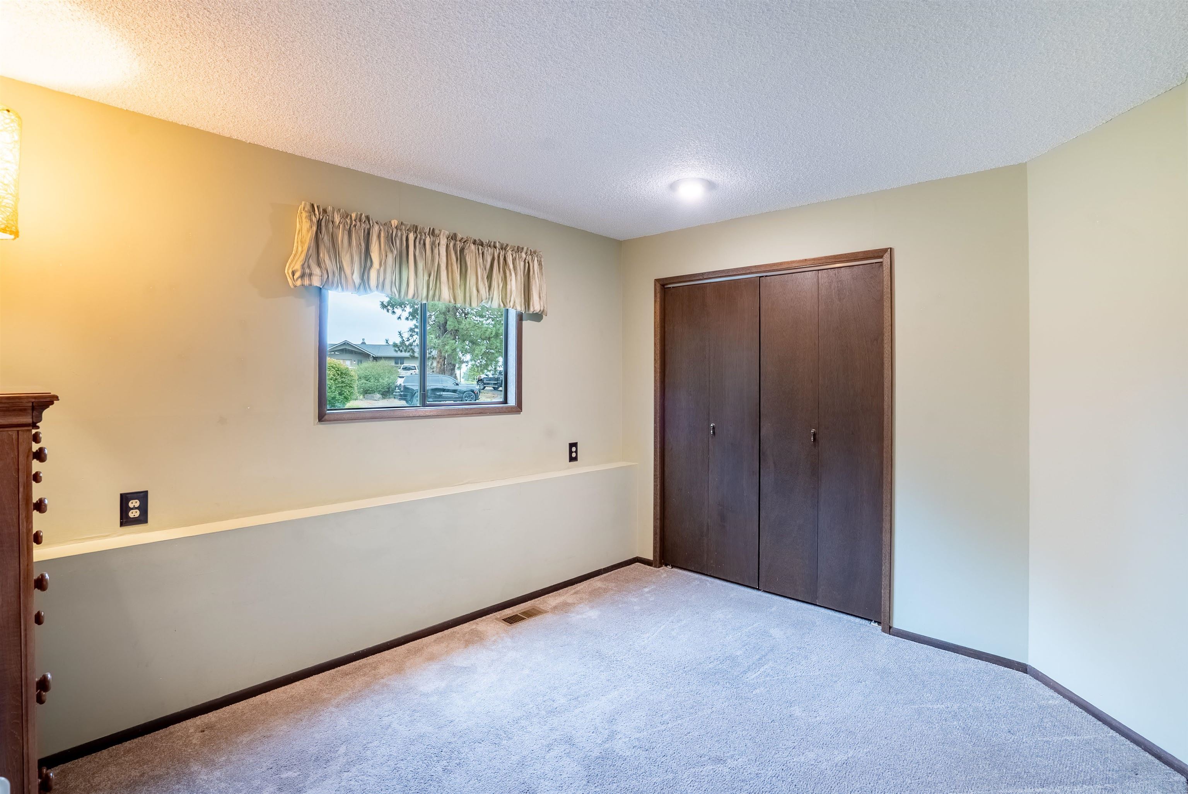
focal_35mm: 16
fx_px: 528
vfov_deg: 73.8
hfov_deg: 96.7
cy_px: 397
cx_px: 594
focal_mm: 16
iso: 400
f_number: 8
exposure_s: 1/125
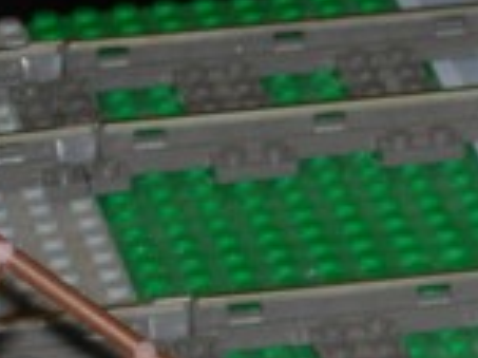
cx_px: 1019
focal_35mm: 598
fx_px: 8251
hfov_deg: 3.3
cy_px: 729
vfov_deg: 2.5
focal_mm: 23.4
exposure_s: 1/64
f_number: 4.9
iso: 79
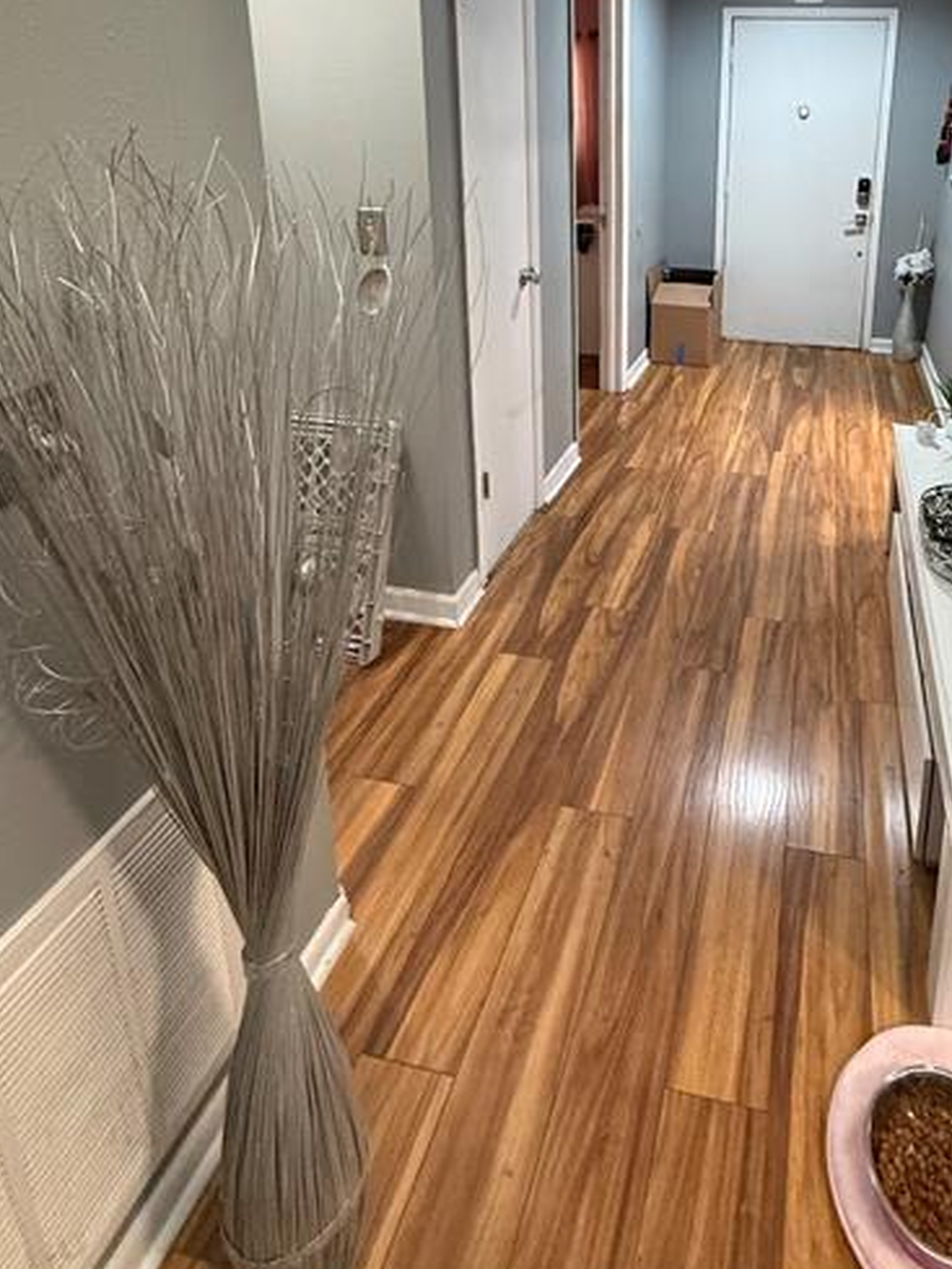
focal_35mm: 22
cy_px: 306
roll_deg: -2.2
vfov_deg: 70.8
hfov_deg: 58.7
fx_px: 806
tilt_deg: -14.4
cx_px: 685
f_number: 2.2
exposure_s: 1/60
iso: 500
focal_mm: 2.22
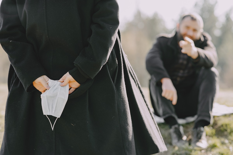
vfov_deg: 16.1
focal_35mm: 85
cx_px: 116
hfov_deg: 23.9
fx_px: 550
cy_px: 78
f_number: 2.8
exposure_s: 1/250
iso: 125
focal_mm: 85
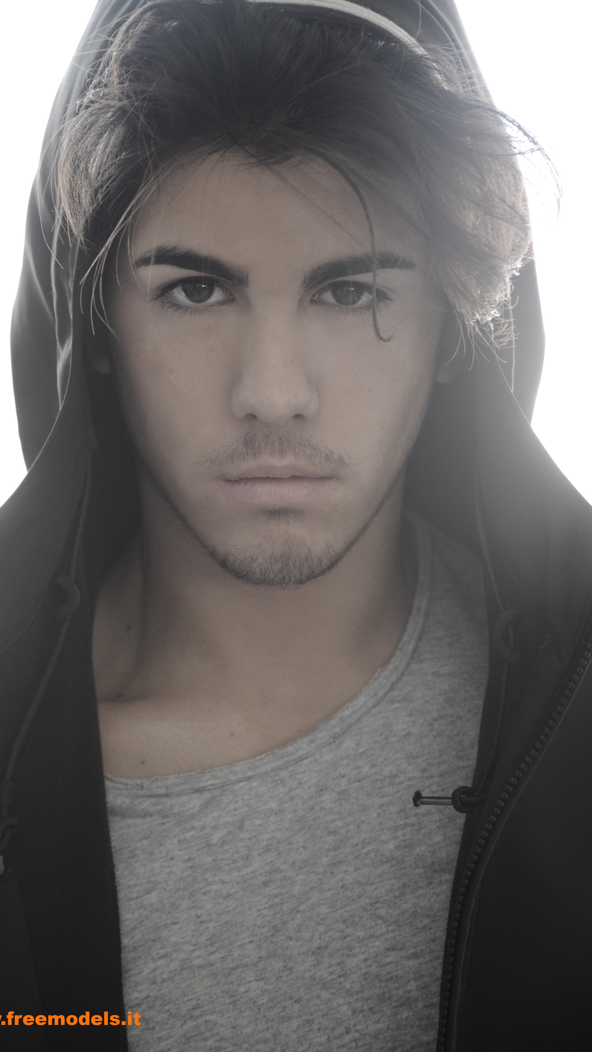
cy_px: 526
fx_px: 3516
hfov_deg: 9.6
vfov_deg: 17.0
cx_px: 257
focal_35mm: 126
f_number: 6.3
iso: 1000
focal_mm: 120
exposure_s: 1/125
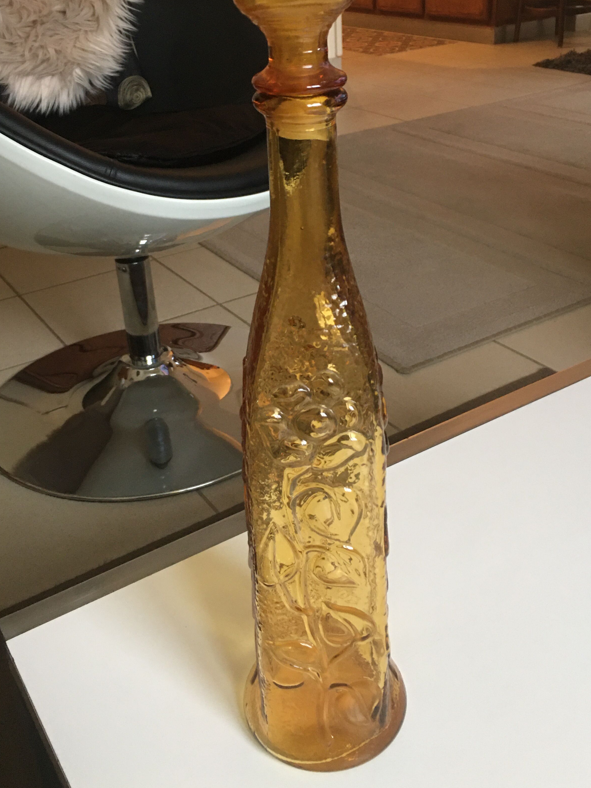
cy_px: 322
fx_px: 842
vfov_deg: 49.9
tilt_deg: -25.0
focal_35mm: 37
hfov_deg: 38.7
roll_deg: +2.8
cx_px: 286
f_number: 2.2
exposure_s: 1/17
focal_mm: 4.15
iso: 100
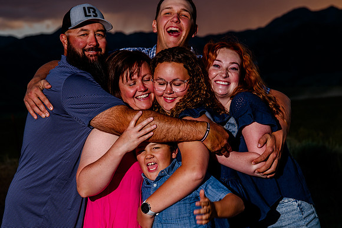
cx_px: 176
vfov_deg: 11.8
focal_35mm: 116
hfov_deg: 17.7
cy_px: 161
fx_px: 1097
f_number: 5.6
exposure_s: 1/250
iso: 200
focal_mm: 82
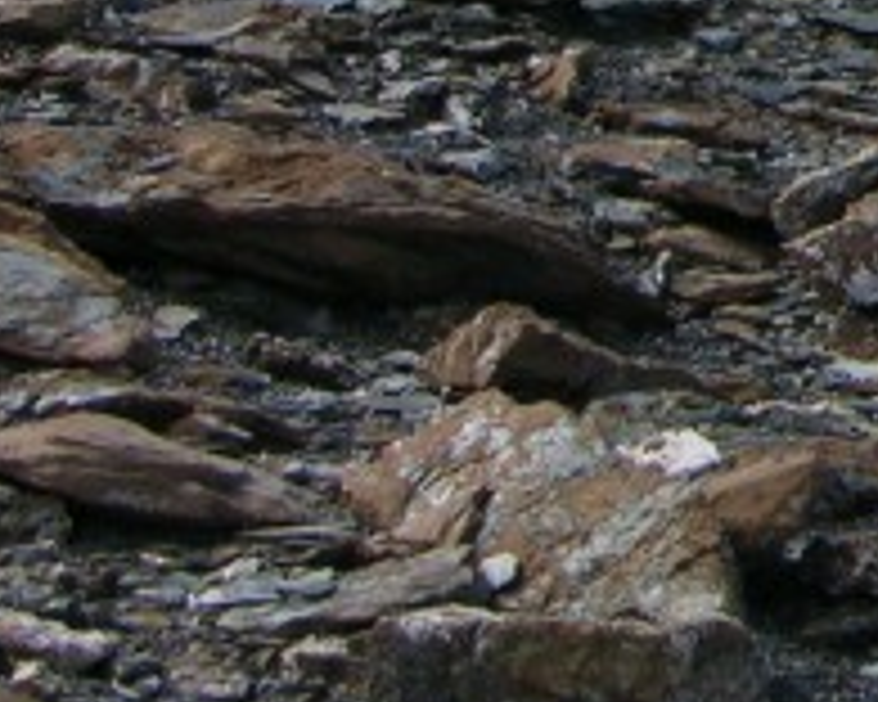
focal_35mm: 317
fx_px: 8237
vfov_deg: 4.8
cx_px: 2215
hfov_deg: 5.8
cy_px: -819
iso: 50
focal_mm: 15.7
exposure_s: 1/258
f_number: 5.7
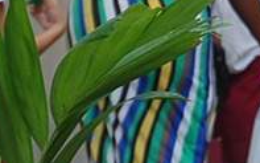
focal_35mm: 382
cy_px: -67
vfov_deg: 3.4
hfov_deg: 5.5
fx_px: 2706
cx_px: 75
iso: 200
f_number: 5.6
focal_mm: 48
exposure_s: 1/125
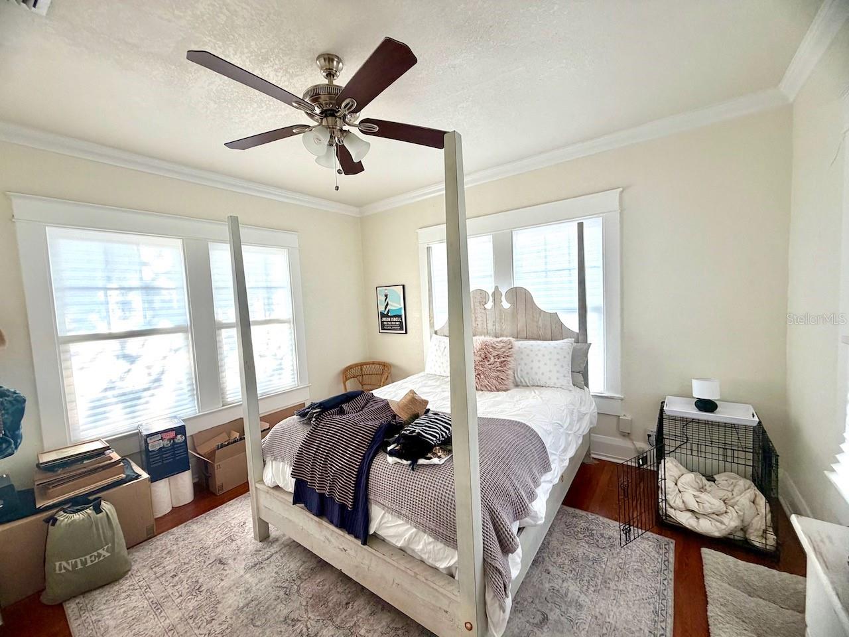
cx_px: 424
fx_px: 343
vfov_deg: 85.7
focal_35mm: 14
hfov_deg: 102.1
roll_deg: +2.2
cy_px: 318
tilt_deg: -3.6
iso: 125
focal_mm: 2.22
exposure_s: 1/121
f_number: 2.2
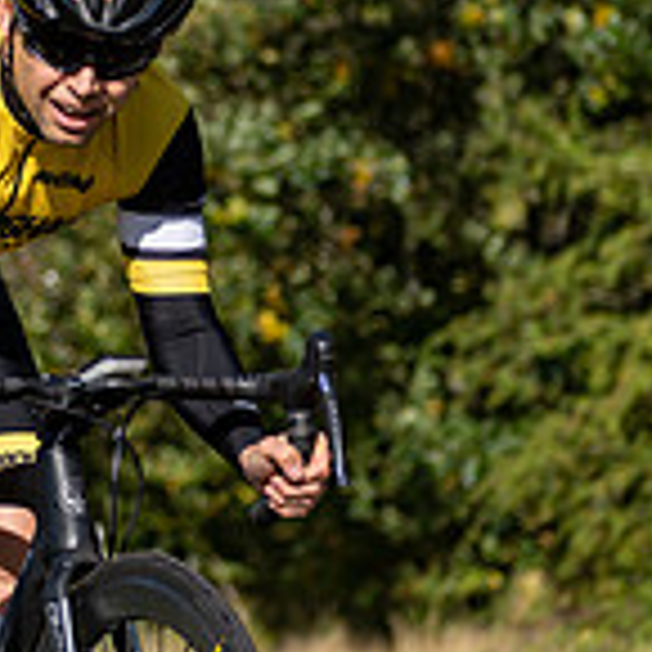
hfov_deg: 8.3
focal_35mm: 211
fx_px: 4496
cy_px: 236
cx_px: 22
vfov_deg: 8.3
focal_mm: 62
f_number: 2.8
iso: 160
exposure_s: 1/3200
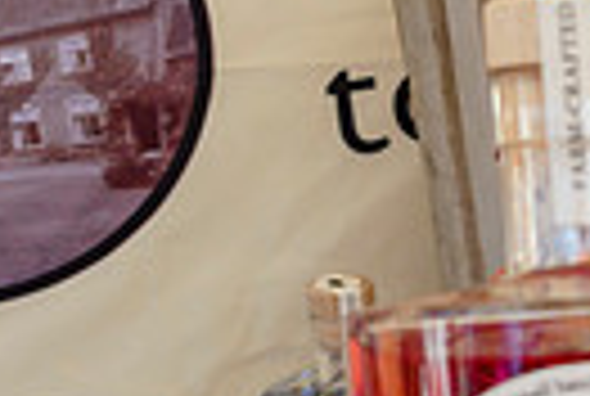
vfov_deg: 8.5
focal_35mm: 161
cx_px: 1248
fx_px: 2645
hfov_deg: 11.3
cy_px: 425
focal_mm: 17
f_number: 4
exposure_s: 1/400
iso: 200
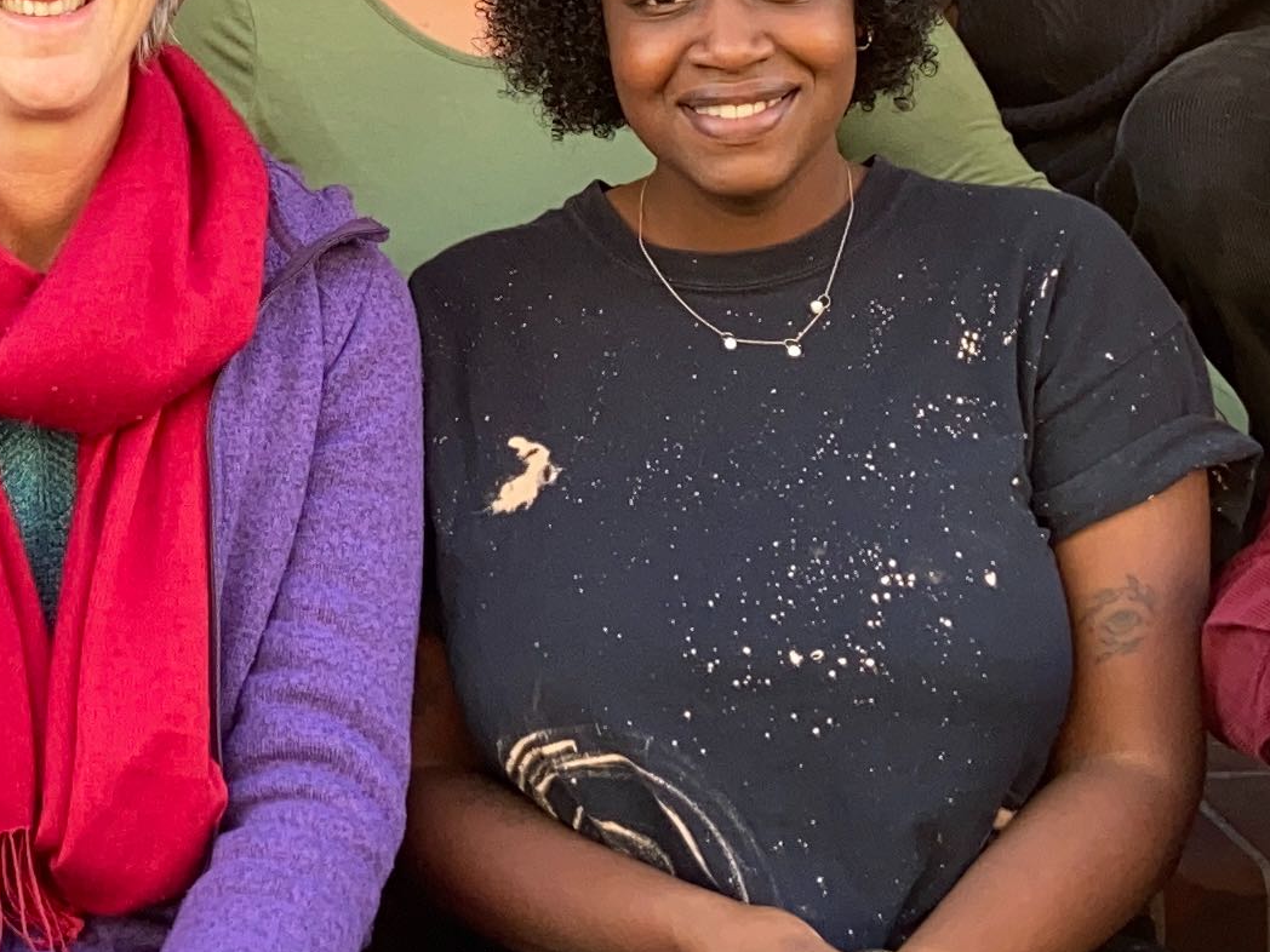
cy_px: -178
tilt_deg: +1.2
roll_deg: +0.9
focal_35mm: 100
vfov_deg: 14.3
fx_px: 3669
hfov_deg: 19.4
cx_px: 213
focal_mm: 4.25
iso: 40
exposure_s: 1/122
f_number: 1.8
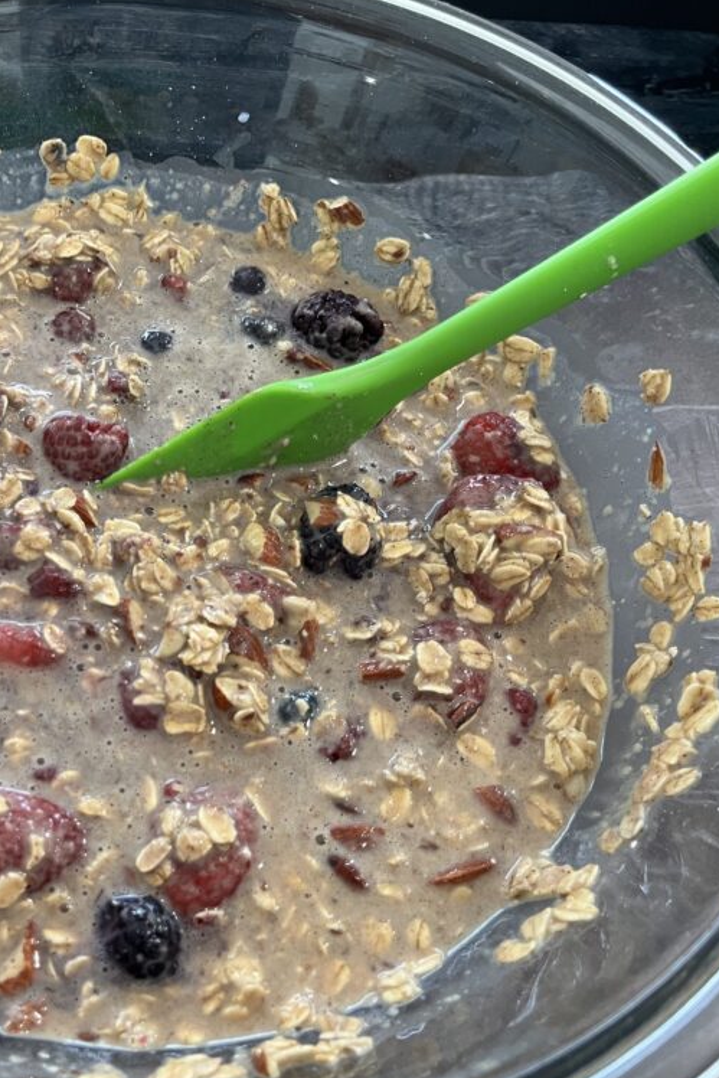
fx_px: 1108
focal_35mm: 37
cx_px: 89
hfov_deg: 34.2
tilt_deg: -59.9
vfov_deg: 51.9
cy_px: 539
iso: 160
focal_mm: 5.1
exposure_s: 1/60
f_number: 1.6
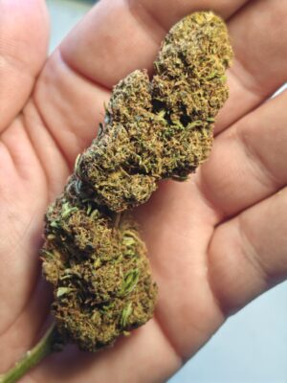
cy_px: 192
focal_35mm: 52
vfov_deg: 36.8
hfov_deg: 28.0
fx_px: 575
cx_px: 144
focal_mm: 5.4
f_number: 1.6
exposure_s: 1/100
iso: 100
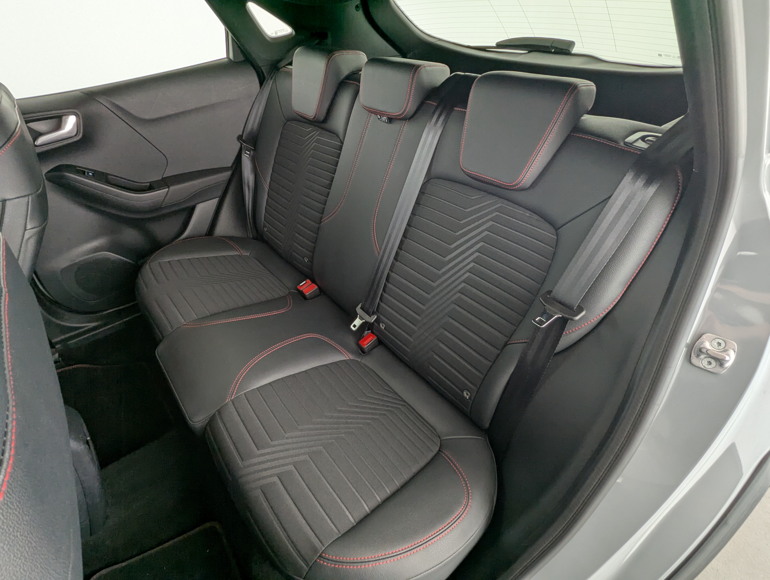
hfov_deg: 94.4
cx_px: 385
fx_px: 356
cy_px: 290
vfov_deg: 78.2
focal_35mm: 16
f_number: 2.2
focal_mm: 2.35
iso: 65
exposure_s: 1/27.8
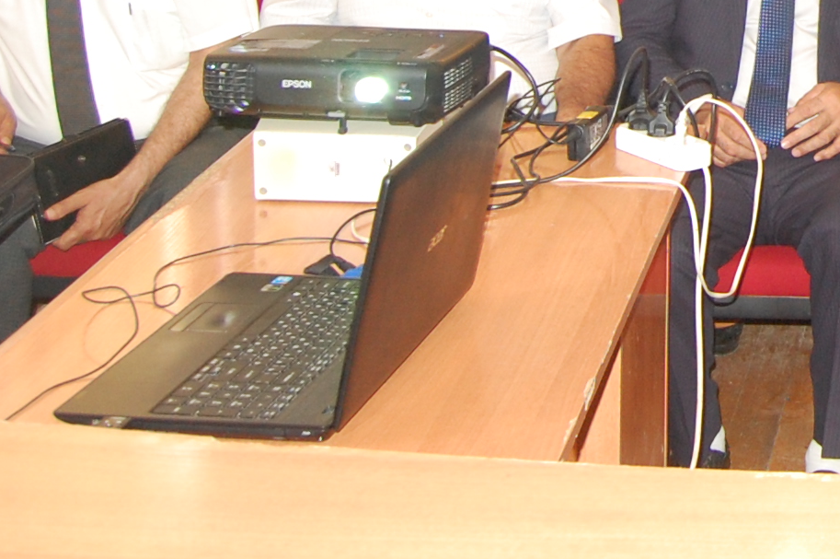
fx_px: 2075
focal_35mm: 89
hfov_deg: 19.7
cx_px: 1284
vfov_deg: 14.2
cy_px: -321
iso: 800
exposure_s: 1/30
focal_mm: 18
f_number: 5.6
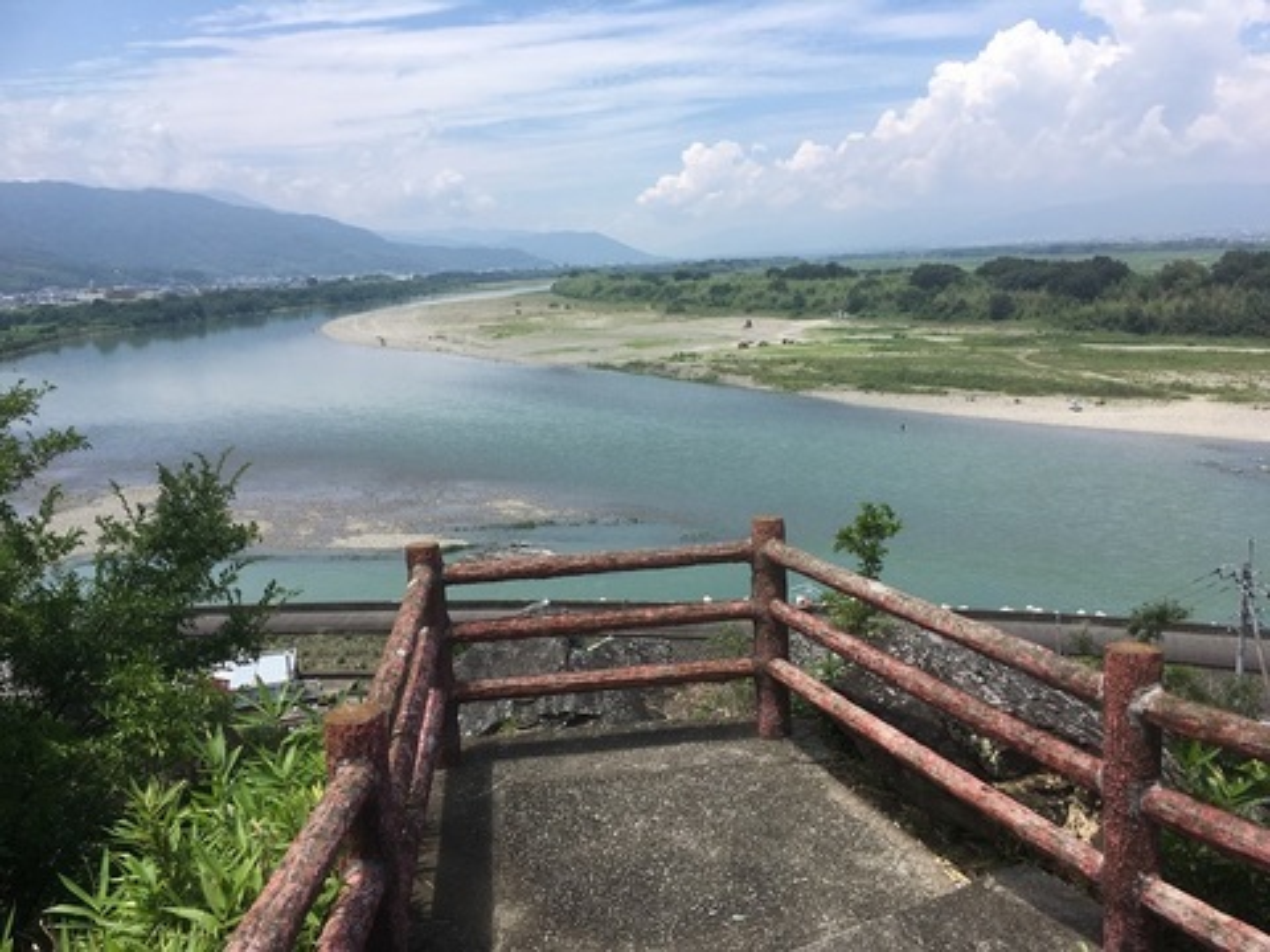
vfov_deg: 48.2
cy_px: 476
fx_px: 1064
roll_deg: +1.0
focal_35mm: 29
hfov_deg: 61.7
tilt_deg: -13.6
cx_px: 635
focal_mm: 4.15
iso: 25
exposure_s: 1/1709
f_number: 2.2
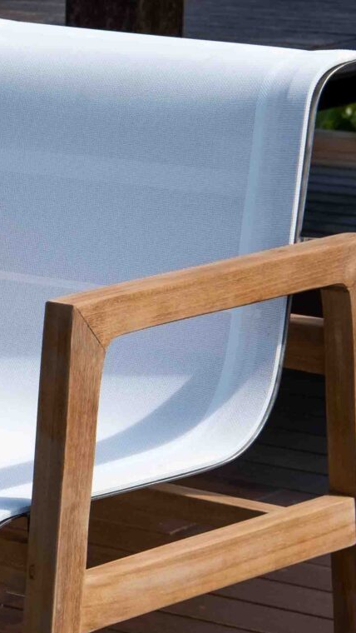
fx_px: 3135
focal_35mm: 187
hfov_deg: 6.2
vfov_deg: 11.5
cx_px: -536
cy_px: 377
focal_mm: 35
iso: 80
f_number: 7.1
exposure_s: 1/250
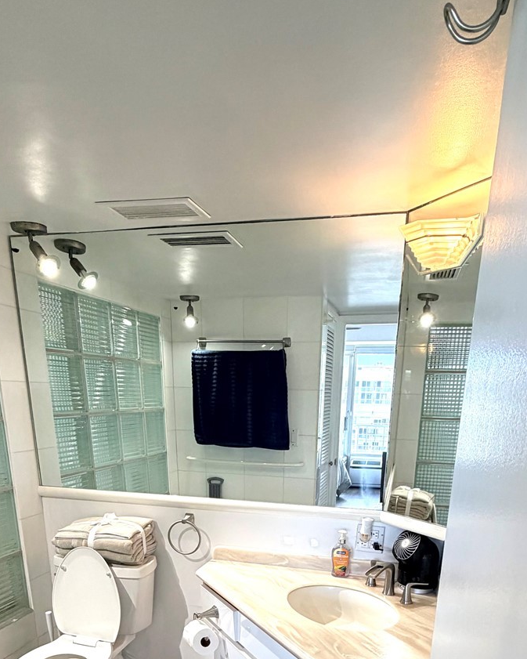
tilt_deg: -16.8
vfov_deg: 59.0
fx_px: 507
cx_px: 284
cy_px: 559
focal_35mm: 26
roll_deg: -2.2
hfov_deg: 54.9
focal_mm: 2.22
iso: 160
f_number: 2.2
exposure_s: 1/120
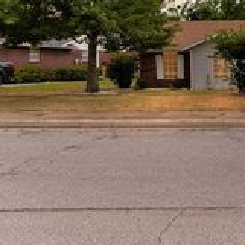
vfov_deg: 41.7
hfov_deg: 33.7
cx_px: 304
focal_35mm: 39
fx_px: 309
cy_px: 56
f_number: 2.8
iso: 250
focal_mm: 14.6
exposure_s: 1/250
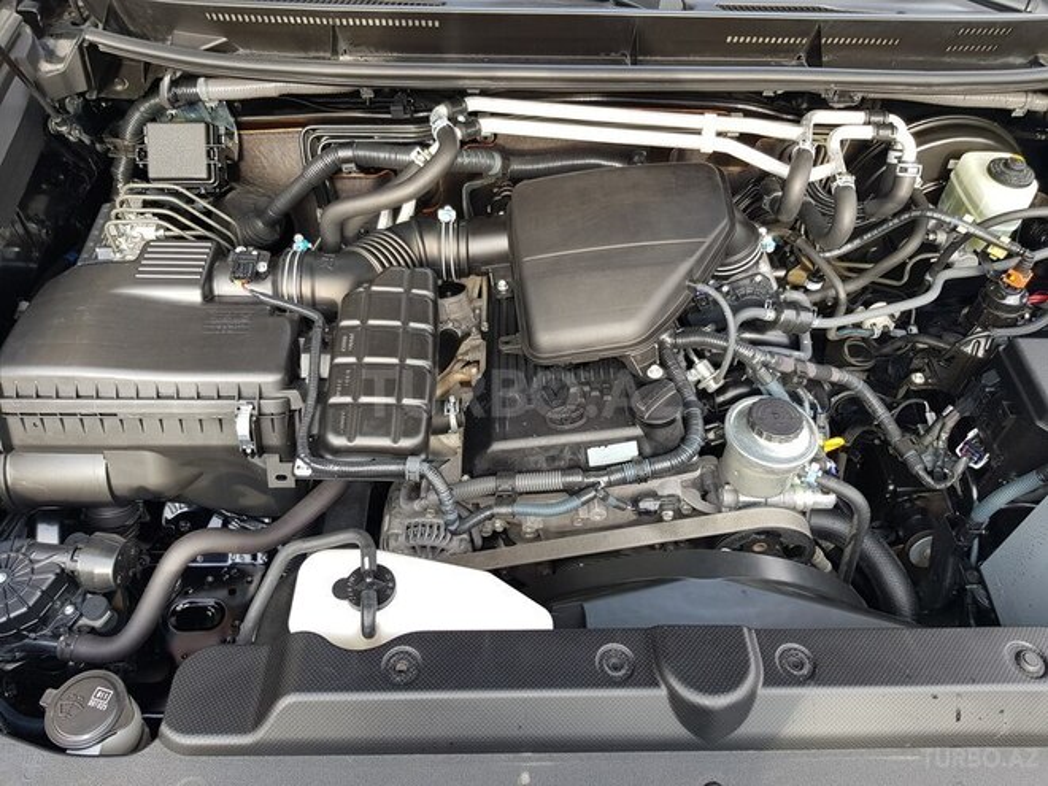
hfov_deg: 67.3
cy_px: 393
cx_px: 524
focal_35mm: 26
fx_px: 787
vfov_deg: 53.1
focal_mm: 4.2
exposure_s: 1/104
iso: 40
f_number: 1.7
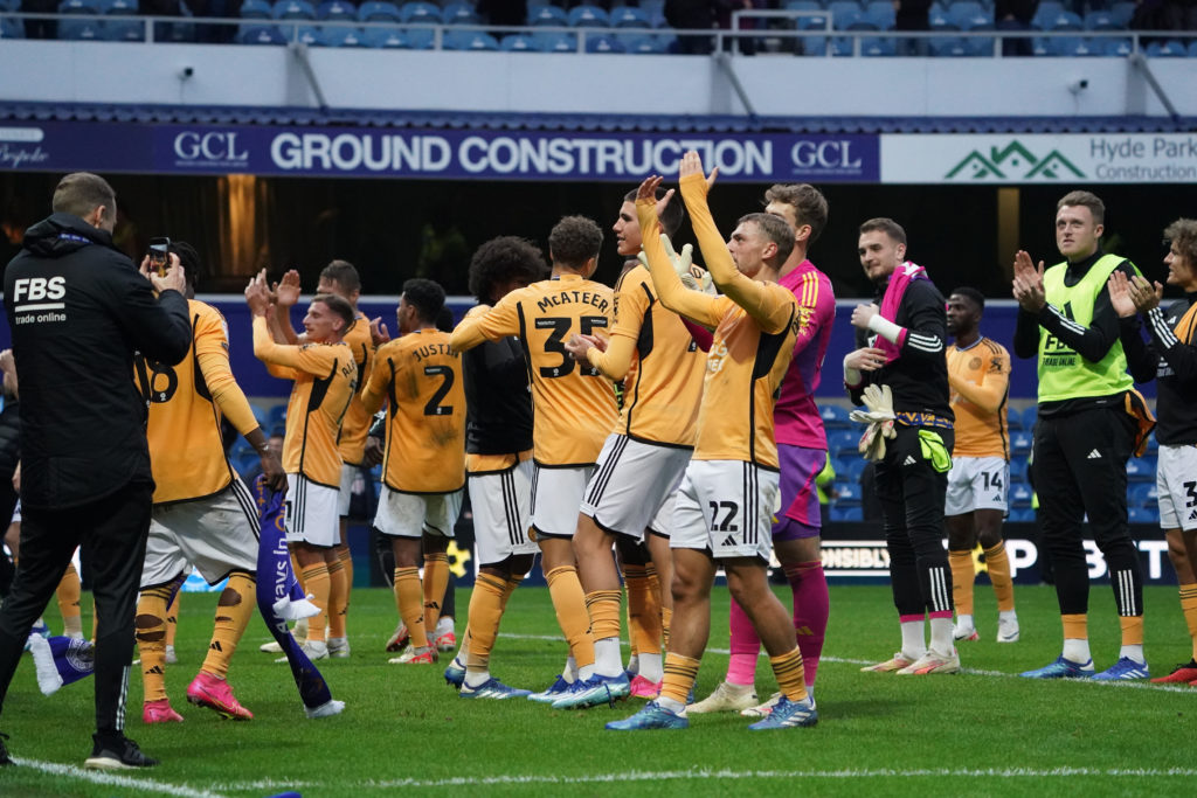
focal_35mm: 200
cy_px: 399
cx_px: 598
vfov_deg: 6.9
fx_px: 6650
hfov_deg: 10.3
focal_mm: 200
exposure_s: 1/1250
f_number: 6.3
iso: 8000
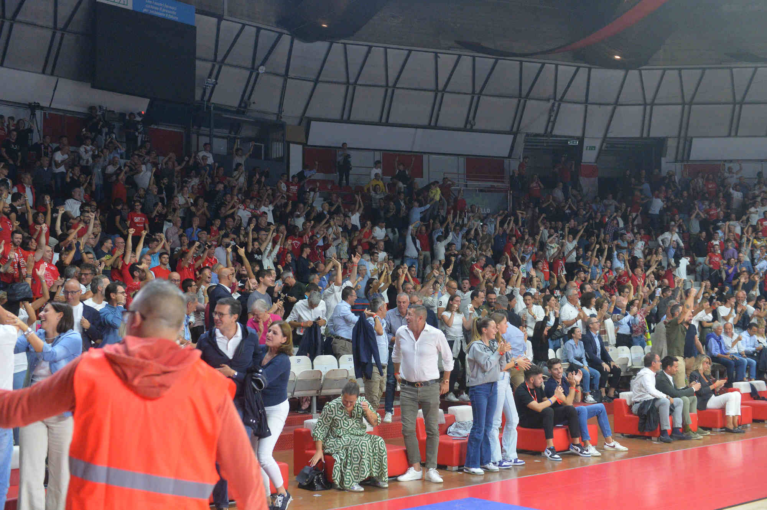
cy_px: 255
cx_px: 384
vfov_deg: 28.0
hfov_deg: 41.1
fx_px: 1022
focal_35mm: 48
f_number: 4
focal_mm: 48
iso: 6400
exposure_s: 1/400
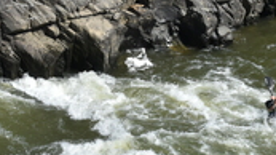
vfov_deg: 4.3
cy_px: 47
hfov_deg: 7.7
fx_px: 2045
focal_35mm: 280
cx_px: 153
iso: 200
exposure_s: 1/400
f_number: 10
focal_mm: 55
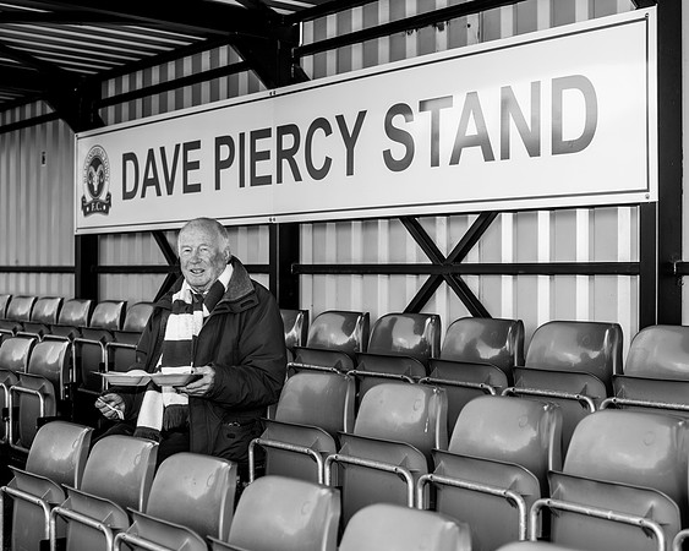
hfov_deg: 30.3
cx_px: 359
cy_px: 297
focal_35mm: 62
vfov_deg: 24.5
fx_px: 1270
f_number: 2.8
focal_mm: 50
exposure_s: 1/200
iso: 50
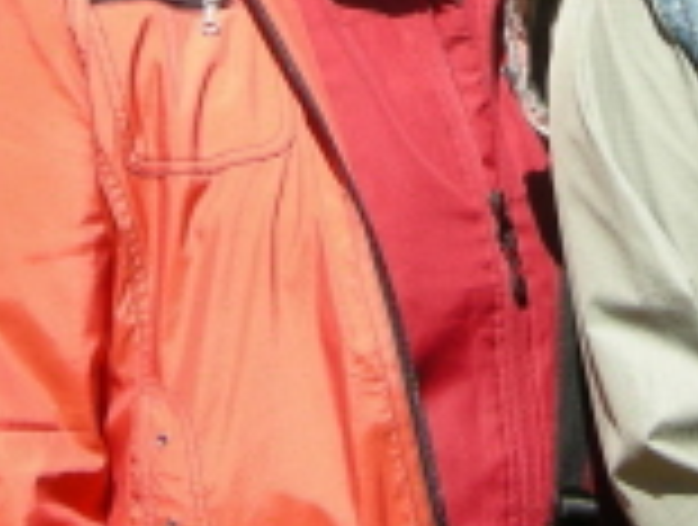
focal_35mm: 139
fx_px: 2809
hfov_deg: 14.0
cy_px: -126
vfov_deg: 10.5
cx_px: 680
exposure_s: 1/223
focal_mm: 7.5
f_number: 4.8
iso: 64
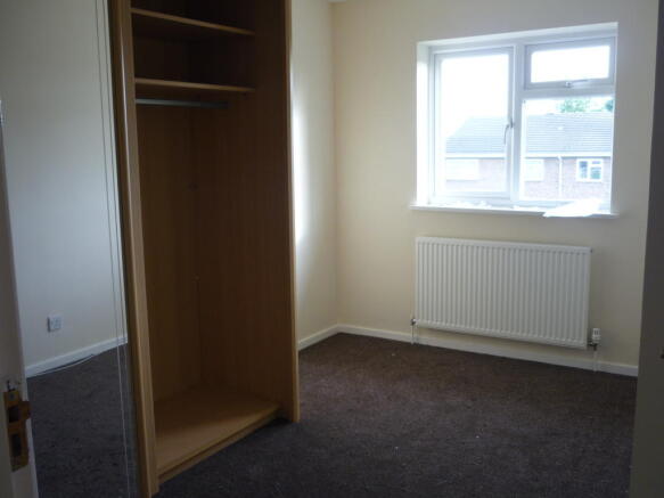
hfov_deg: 55.4
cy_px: 249
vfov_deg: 42.9
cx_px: 332
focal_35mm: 33
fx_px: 633
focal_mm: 5.5
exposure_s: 1/30
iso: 100
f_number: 2.8
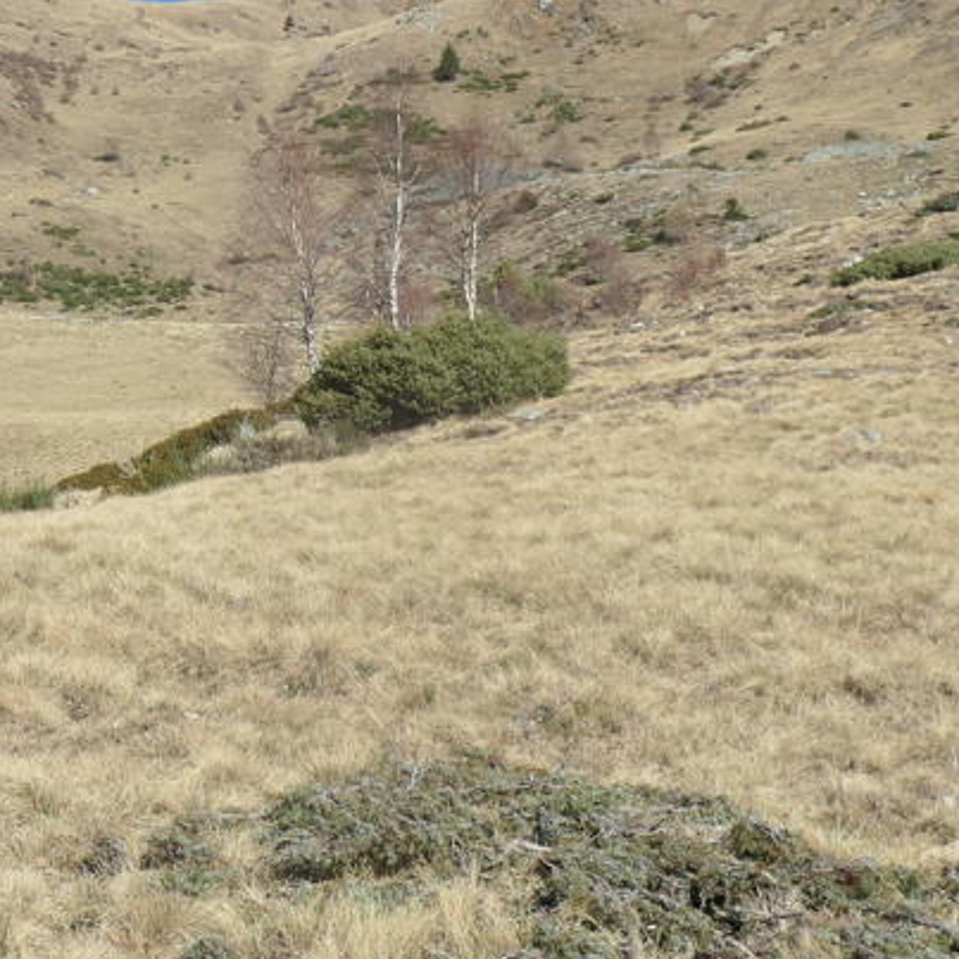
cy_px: 352
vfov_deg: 22.7
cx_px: -12
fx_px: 2382
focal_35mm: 76
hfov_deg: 21.9
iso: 200
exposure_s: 1/1000
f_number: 5
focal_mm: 8.8
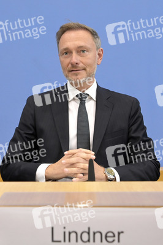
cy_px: 122
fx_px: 231
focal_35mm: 34
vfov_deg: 55.8
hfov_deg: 38.8
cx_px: 82
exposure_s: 1/400
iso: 3200
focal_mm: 34
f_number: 5.6
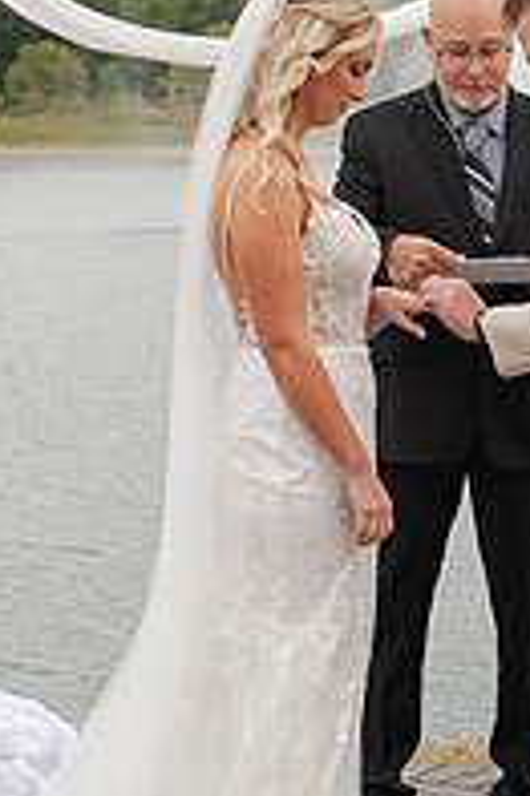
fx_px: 3031
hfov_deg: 9.9
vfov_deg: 15.0
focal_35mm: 137
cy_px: 404
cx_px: 546
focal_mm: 35
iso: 100
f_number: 3.5
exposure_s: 1/800
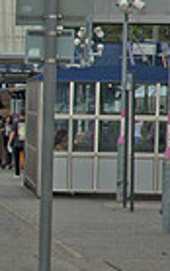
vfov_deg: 4.7
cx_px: -365
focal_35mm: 446
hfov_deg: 2.9
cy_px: 132
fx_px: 3303
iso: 280
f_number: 5.6
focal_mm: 70
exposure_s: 1/500
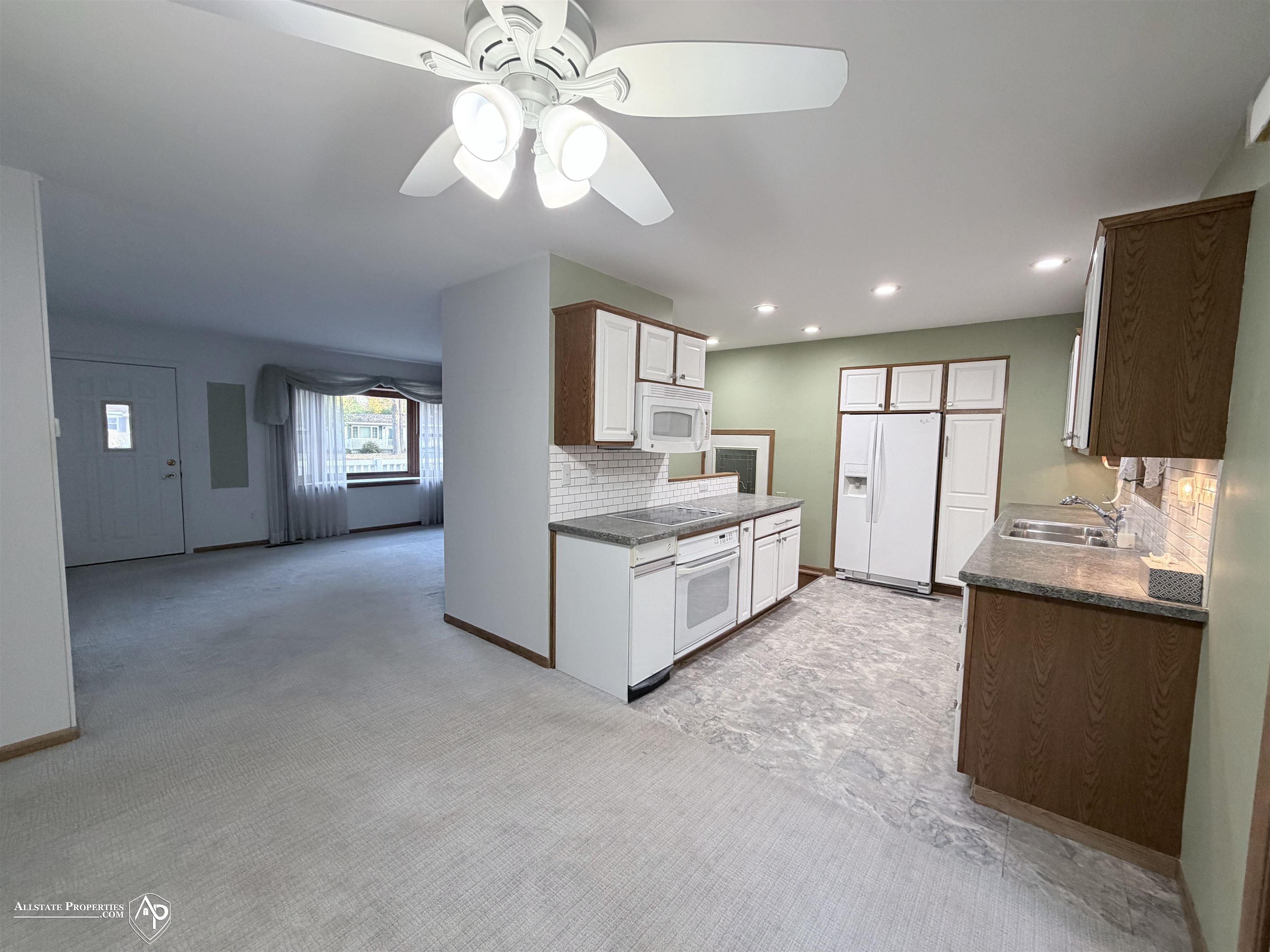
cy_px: 476
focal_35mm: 14
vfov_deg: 85.7
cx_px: 635
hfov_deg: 102.1
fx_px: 514
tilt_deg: -4.1
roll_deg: -1.0
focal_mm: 2.22
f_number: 2.2
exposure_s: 1/60
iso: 200
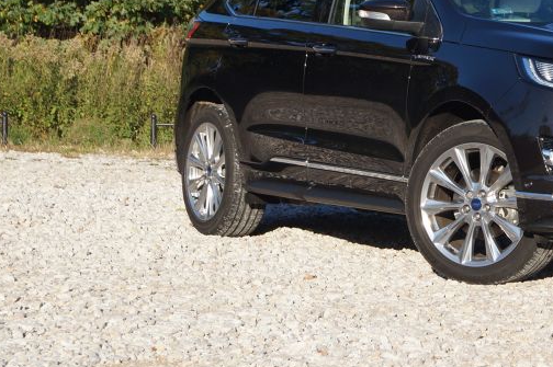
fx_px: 2103
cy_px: 43
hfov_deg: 14.8
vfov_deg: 9.9
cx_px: 516
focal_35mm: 137
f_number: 8
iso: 100
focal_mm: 45
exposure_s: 1/160
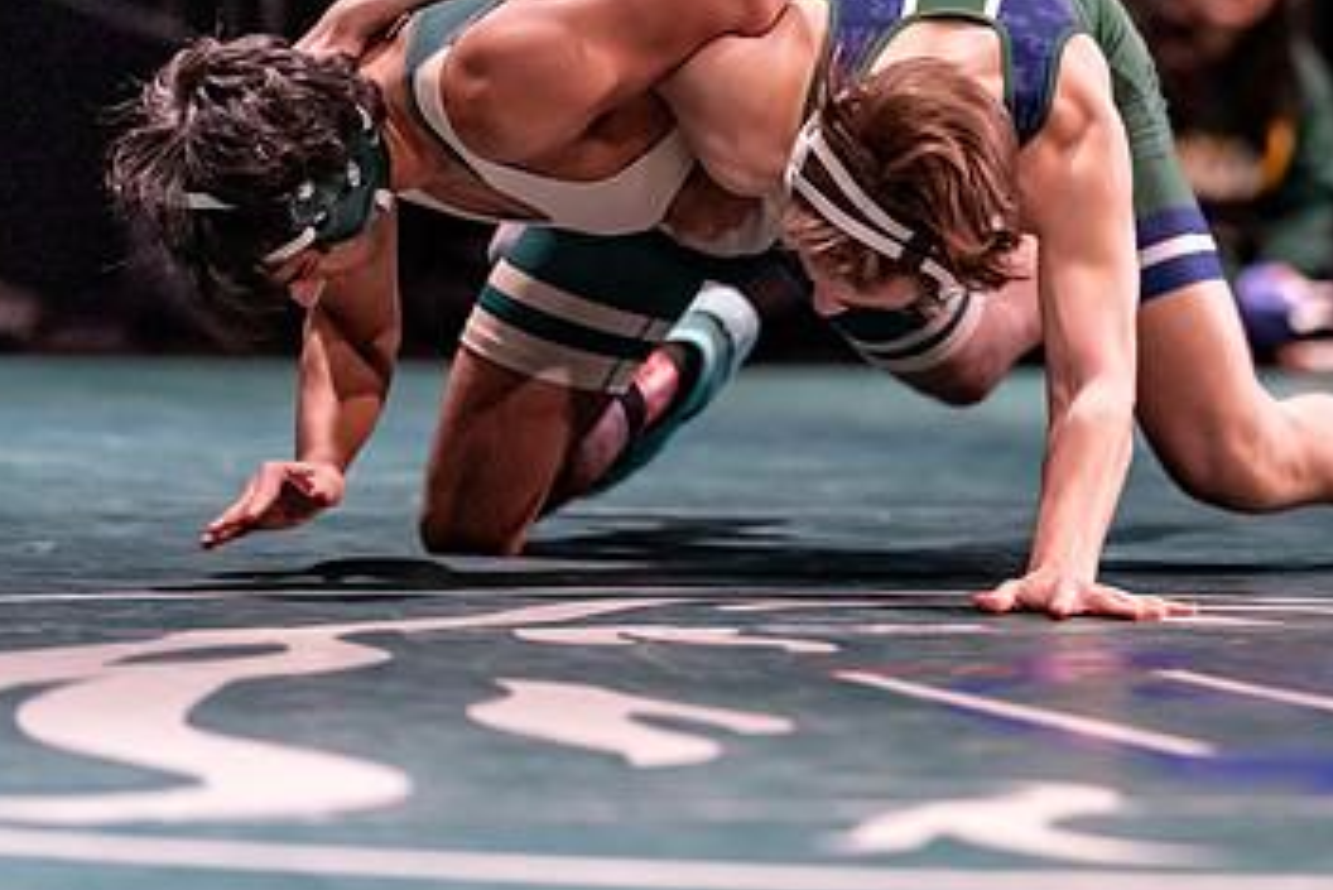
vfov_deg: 4.9
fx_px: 10334
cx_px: 1034
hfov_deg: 7.4
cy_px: 237
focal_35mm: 279
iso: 2000
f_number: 1.8
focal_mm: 135
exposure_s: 1/800
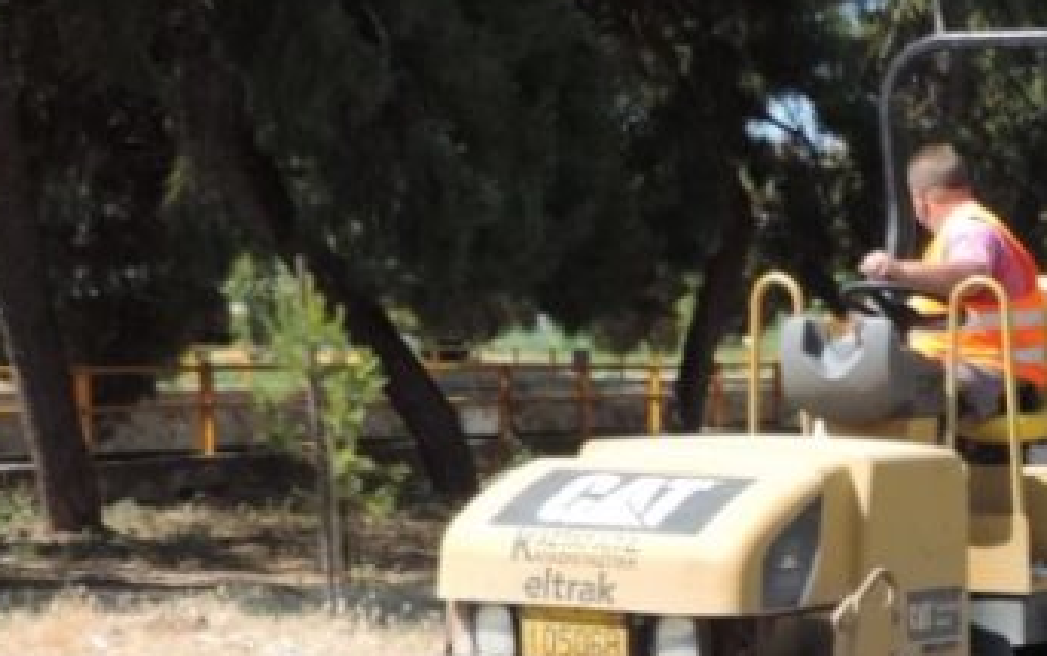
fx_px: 3056
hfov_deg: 18.2
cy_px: 703
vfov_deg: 12.1
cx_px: 1325
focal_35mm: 107
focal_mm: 6.2
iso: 80
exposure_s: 1/400
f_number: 3.3
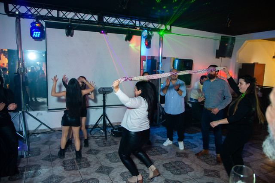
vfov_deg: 50.4
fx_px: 195
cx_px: 138
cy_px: 92
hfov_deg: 70.4
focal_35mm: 26
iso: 2500
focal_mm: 17
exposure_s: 1/40
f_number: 2.8
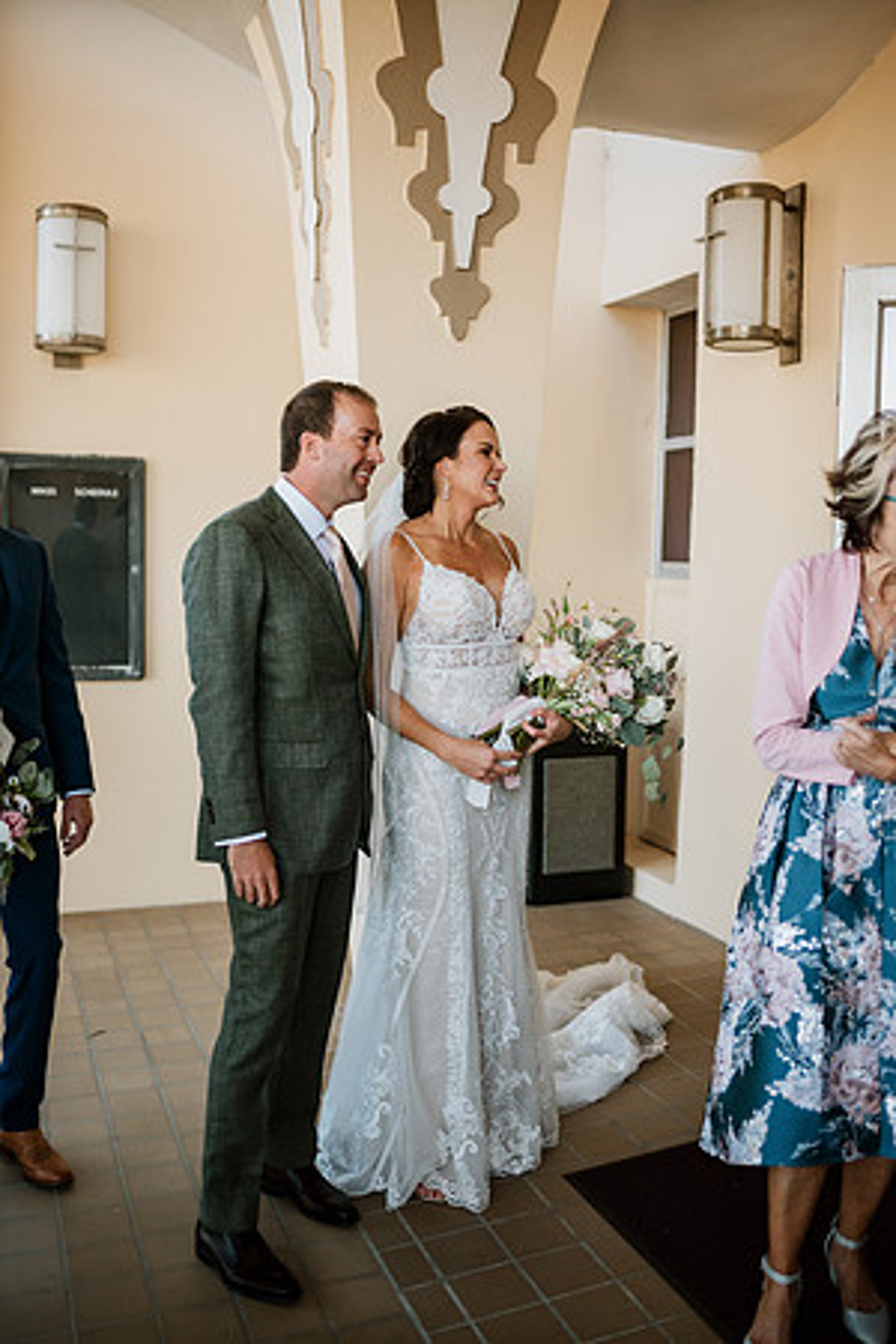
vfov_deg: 54.4
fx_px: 1307
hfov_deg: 37.9
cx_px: 448
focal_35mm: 35
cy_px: 672
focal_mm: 35
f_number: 2
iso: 640
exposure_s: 1/3200
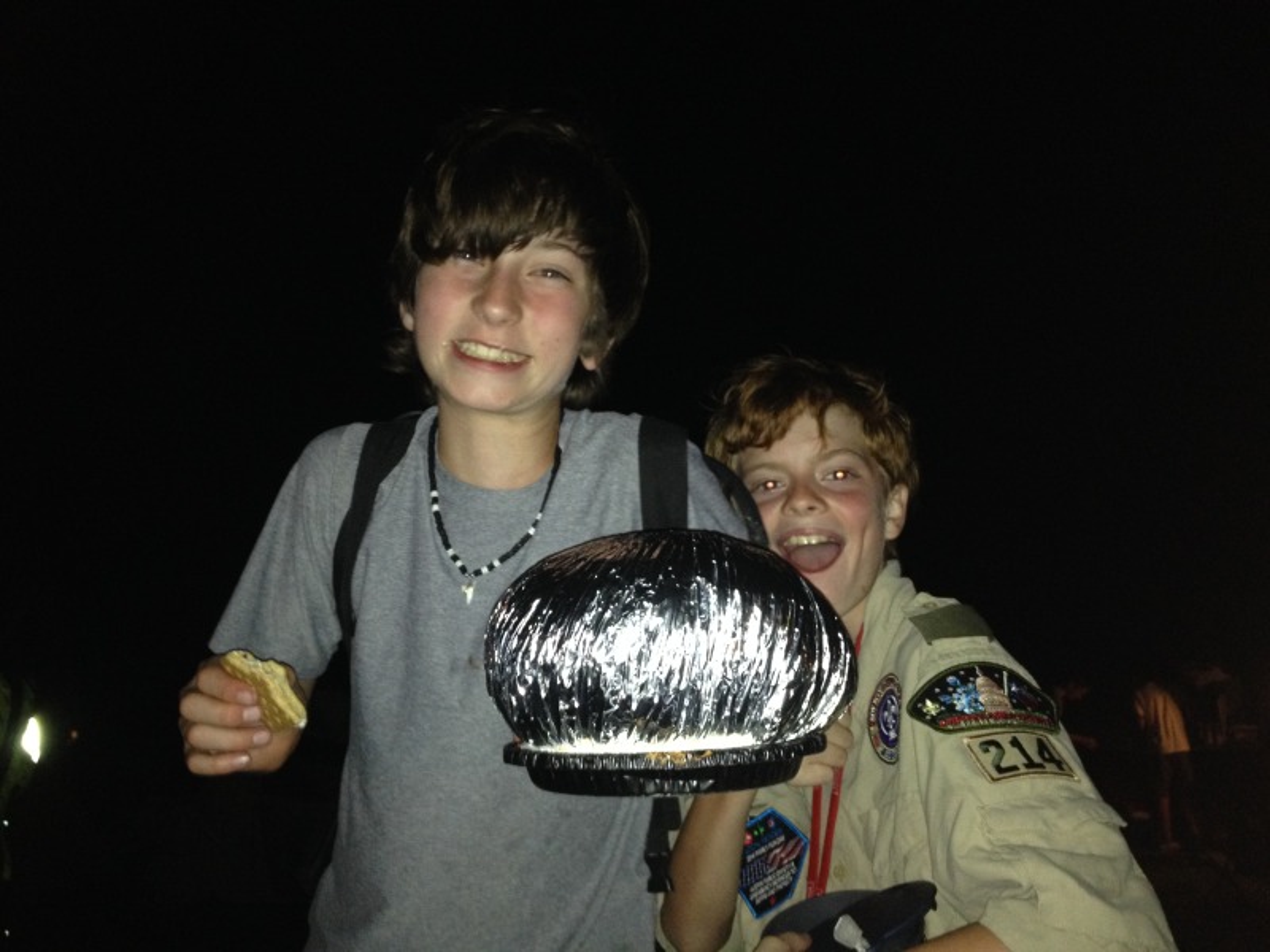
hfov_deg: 52.6
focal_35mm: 35
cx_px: 635
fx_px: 1284
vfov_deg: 40.7
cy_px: 476
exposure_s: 1/16
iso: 200
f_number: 2.4
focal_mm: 4.28
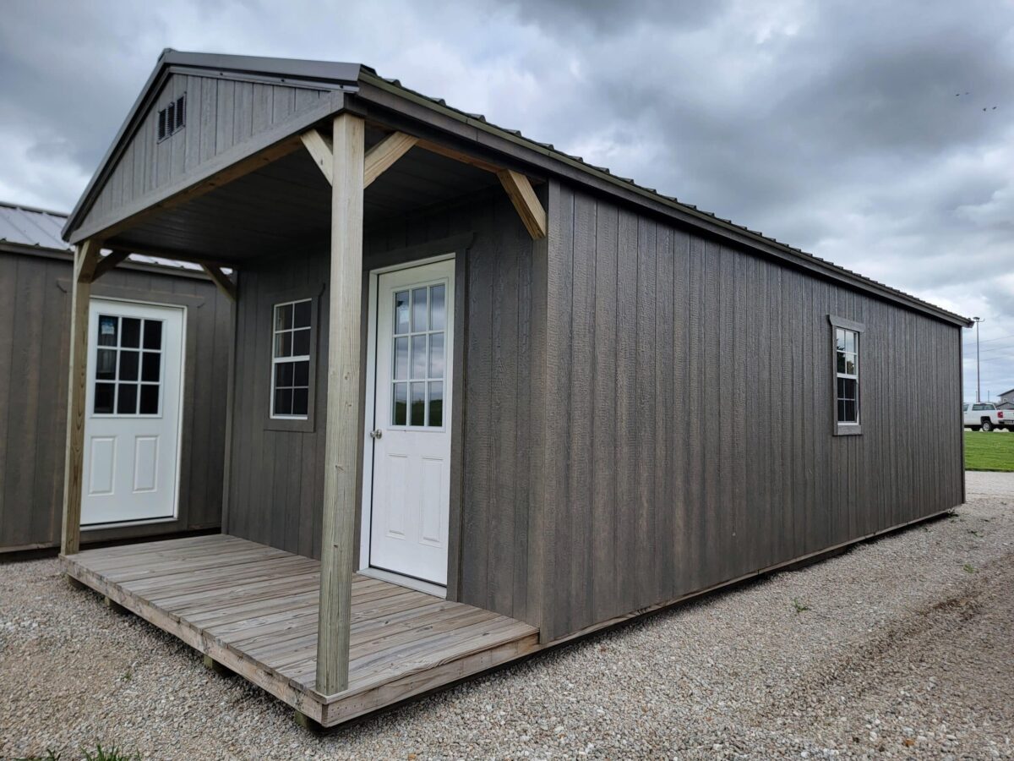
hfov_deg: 71.6
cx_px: 507
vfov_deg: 56.8
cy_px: 380
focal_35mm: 24
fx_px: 703
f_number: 1.8
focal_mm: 6.7
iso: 16
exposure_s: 1/547
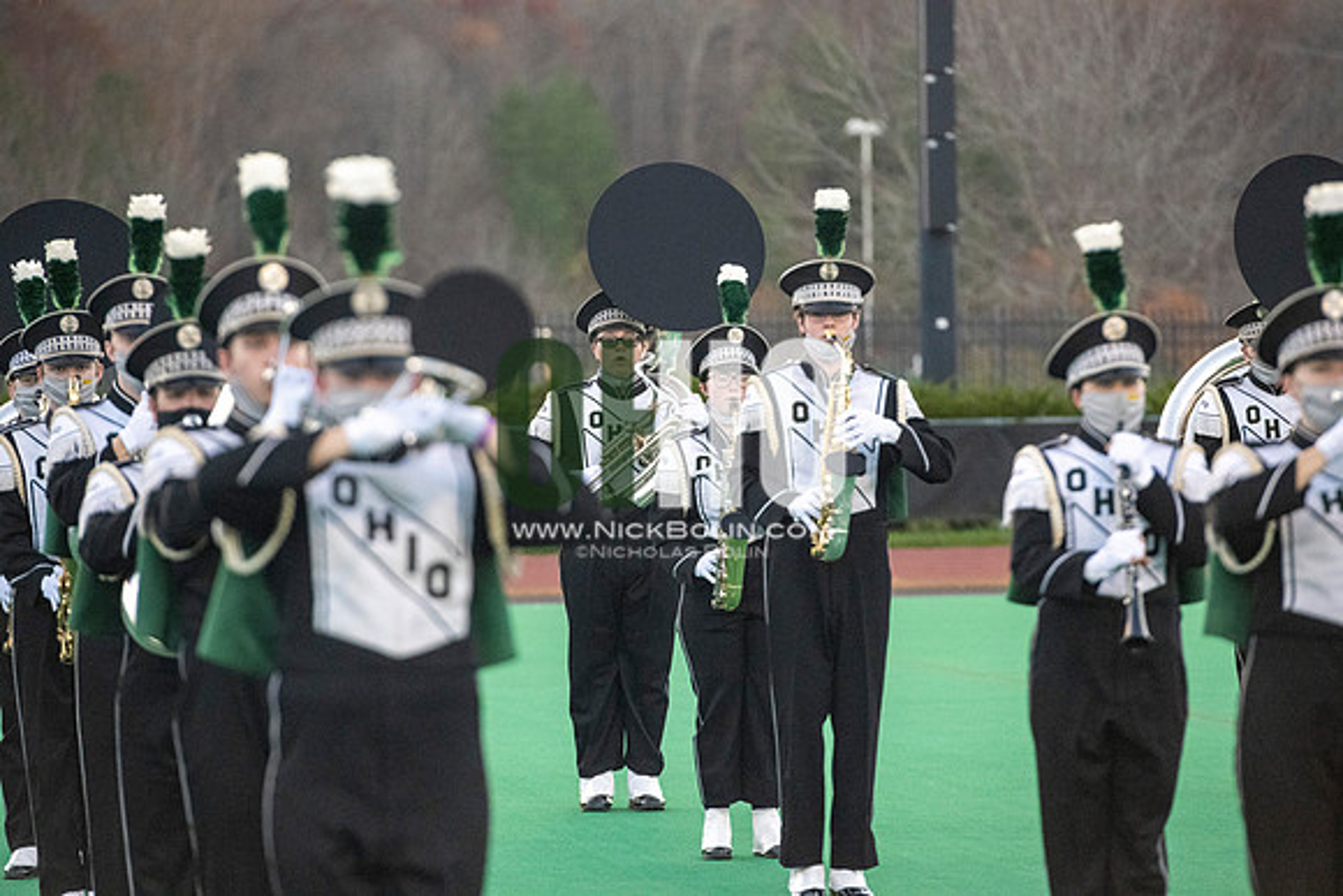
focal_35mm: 200
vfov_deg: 6.9
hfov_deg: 10.3
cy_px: 448
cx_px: 672
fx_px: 7463
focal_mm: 200
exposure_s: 1/5000
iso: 5000
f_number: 4.5
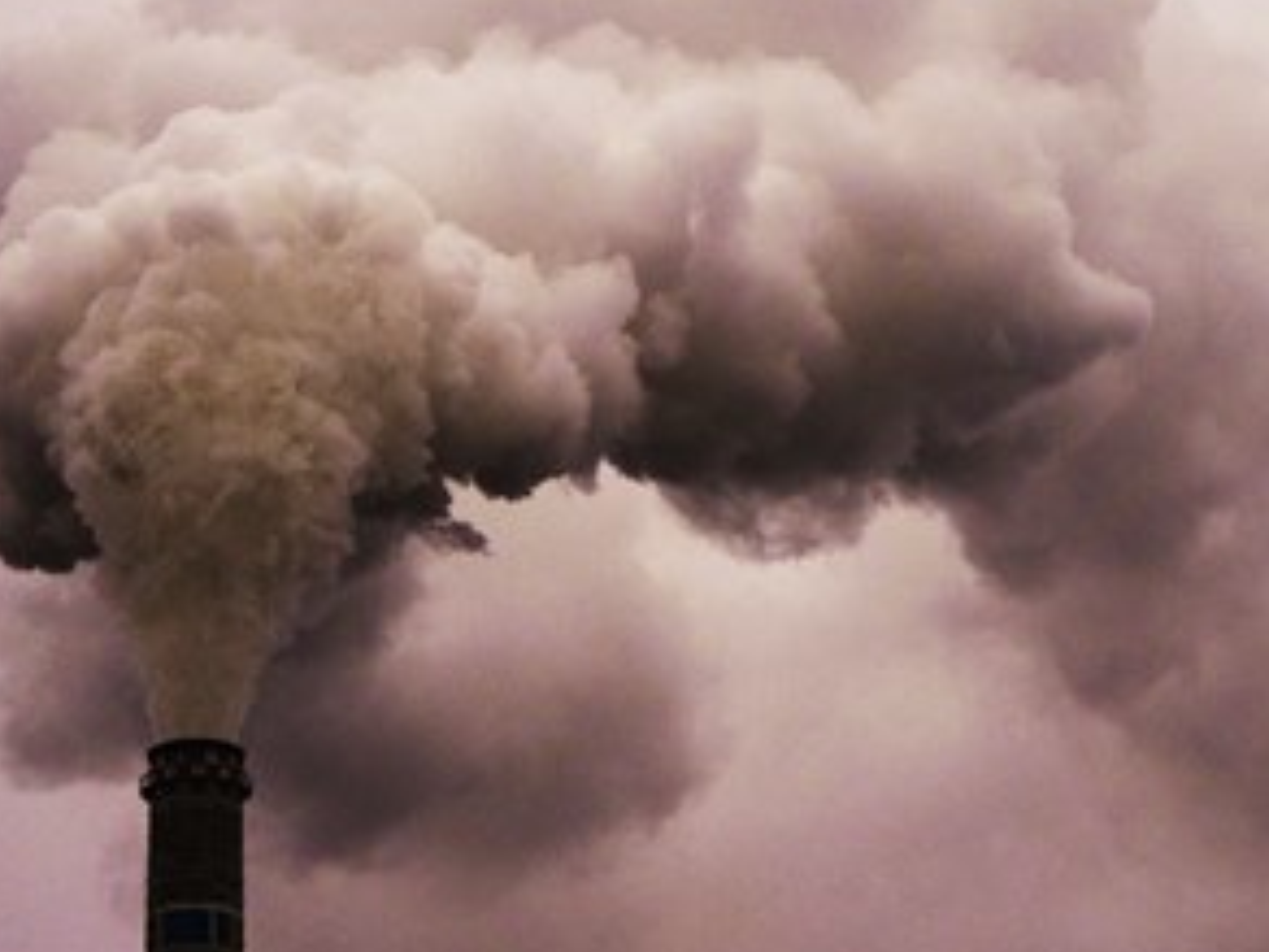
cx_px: 556
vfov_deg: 8.5
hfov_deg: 11.4
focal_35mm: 174
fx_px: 6379
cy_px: 383
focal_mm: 21.2
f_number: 3.3
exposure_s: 1/250
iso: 80
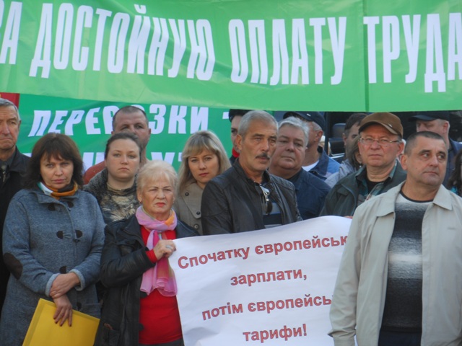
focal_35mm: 191
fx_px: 2549
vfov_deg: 7.8
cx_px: 231
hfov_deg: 10.4
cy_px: 173
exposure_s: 1/60
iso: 80
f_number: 5.6
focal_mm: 34
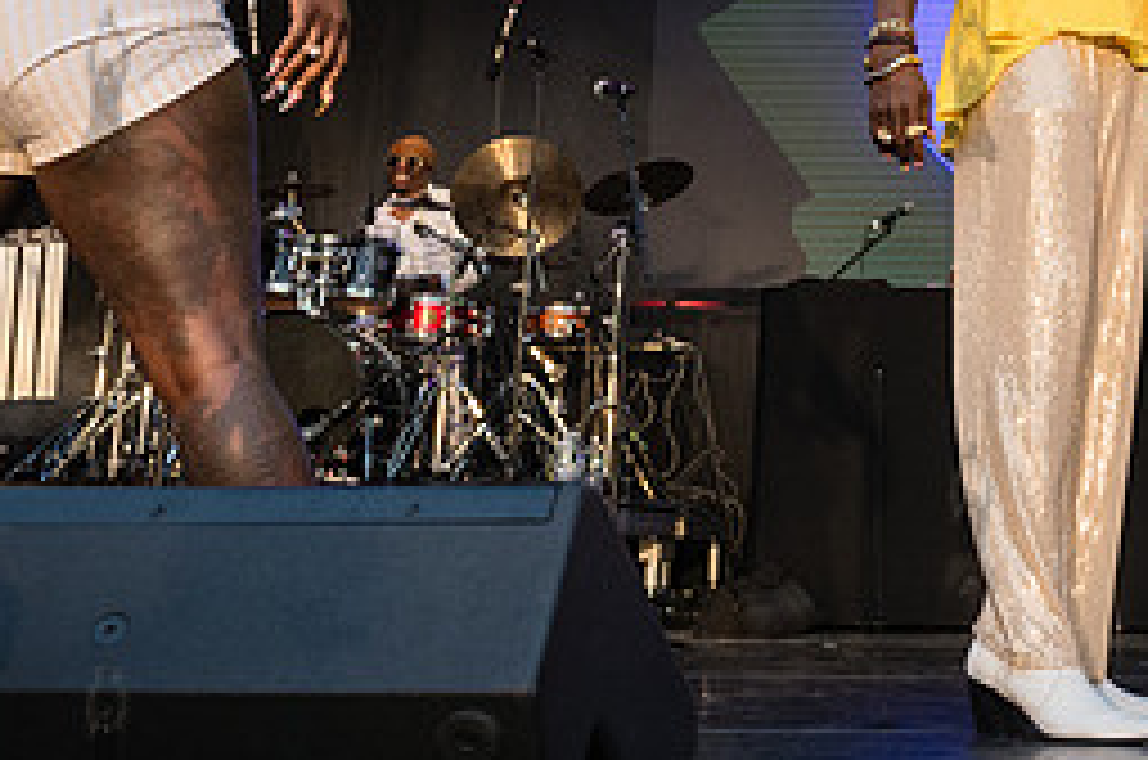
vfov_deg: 19.9
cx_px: 1097
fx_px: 2101
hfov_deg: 29.0
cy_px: -7
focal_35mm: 66
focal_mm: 26
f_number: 4
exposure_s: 1/500
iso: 2000
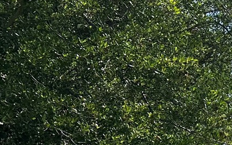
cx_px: 524
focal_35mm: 122
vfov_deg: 10.3
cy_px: 236
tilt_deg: +3.0
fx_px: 771
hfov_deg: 13.4
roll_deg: -0.1
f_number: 1.78
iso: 80
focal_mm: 6.86
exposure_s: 1/6623
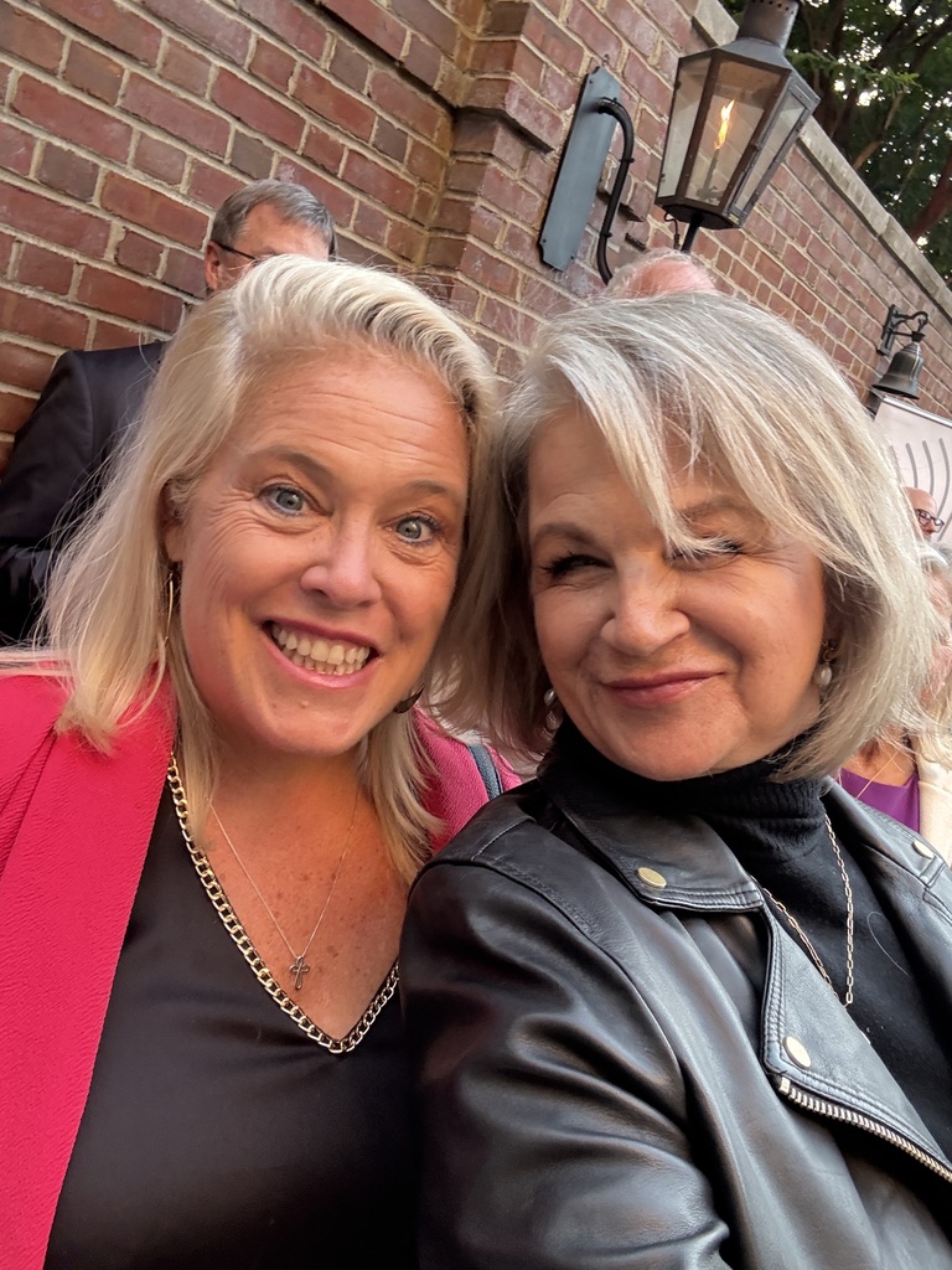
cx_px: 476
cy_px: 635
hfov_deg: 46.8
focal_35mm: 30
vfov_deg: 60.0
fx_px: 1100
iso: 200
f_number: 1.9
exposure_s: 1/60
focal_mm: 2.69
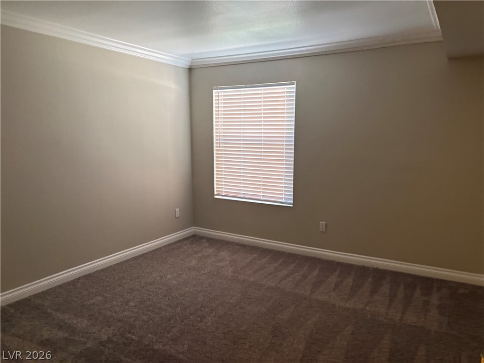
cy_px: 182
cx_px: 242
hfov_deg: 67.3
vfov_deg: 53.1
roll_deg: -0.2
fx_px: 364
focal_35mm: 26
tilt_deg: -7.6
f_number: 1.6
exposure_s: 1/60
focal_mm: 5.96
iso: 320
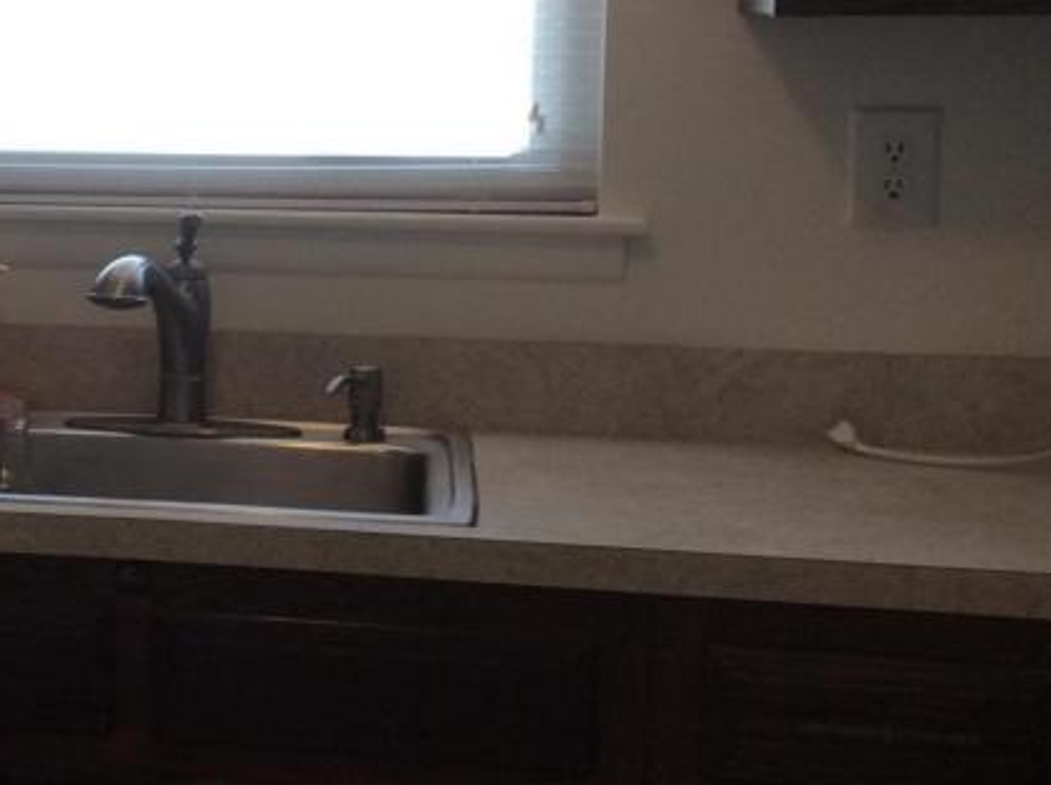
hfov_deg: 22.9
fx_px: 2396
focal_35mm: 79
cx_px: -182
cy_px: 279
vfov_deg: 18.6
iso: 40
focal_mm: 3.3
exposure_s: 1/40
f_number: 2.4
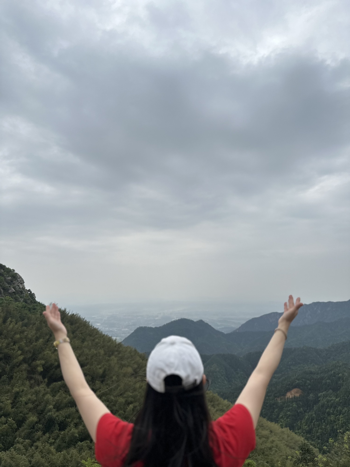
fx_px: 324
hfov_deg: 56.8
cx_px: 175
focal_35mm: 24
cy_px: 234
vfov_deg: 71.6
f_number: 1.78
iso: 80
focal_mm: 6.86
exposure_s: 1/3247
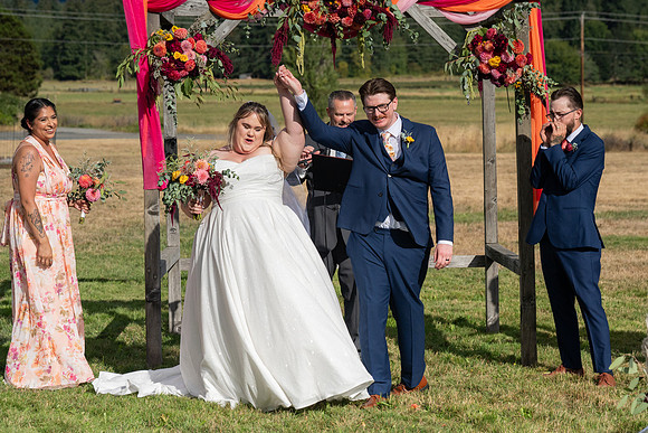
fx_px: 1696
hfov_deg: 21.6
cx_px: 391
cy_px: 226
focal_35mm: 94
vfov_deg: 14.5
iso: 400
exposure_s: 1/8000
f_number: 5
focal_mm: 78
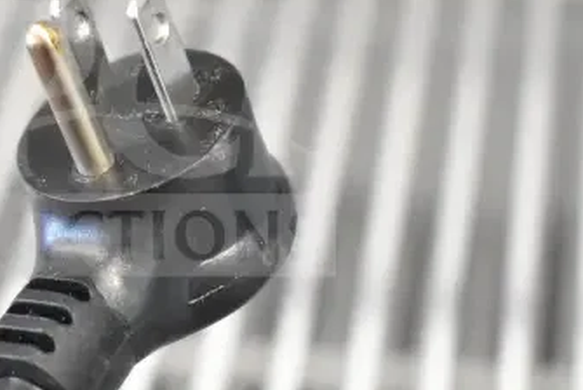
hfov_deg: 15.6
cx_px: 139
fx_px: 2123
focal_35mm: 131
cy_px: 138
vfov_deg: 10.5
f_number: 5.3
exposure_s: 1/100
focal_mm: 48
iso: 6400
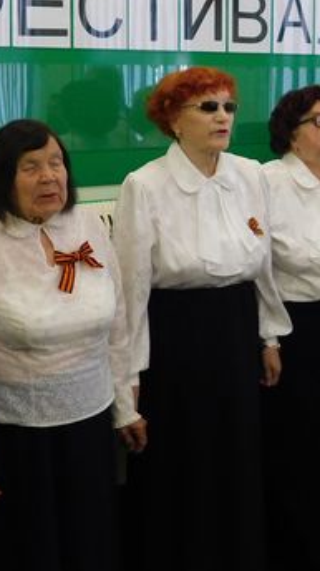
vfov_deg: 33.5
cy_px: 183
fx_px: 937
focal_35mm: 62
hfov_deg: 19.3
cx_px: 232
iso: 200
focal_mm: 4
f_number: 3
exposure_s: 1/30
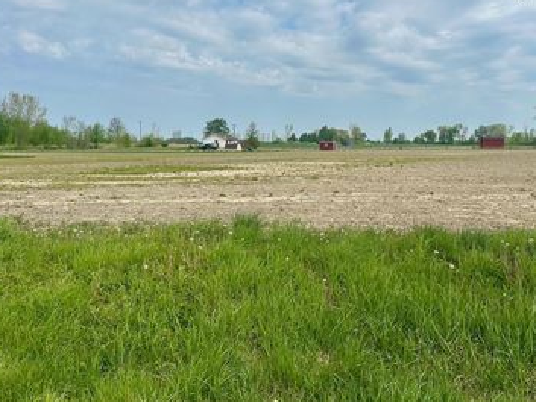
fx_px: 527
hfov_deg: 53.7
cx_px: 310
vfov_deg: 41.4
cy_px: 145
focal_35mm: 34
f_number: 1.78
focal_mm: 6.86
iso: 80
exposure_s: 1/7576
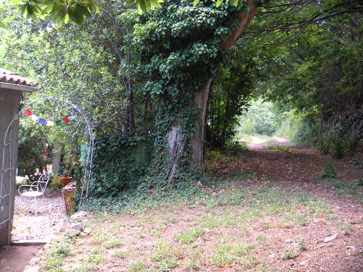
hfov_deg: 31.7
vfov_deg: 24.0
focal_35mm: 61
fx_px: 640
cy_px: 136
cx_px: 182
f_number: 4.3
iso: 187
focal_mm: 10.2
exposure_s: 1/53.7
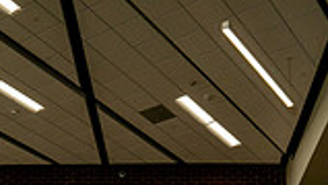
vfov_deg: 13.2
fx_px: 618
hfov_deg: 29.7
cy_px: 430
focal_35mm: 71
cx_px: 157
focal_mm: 24
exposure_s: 1/125
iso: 250
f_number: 8
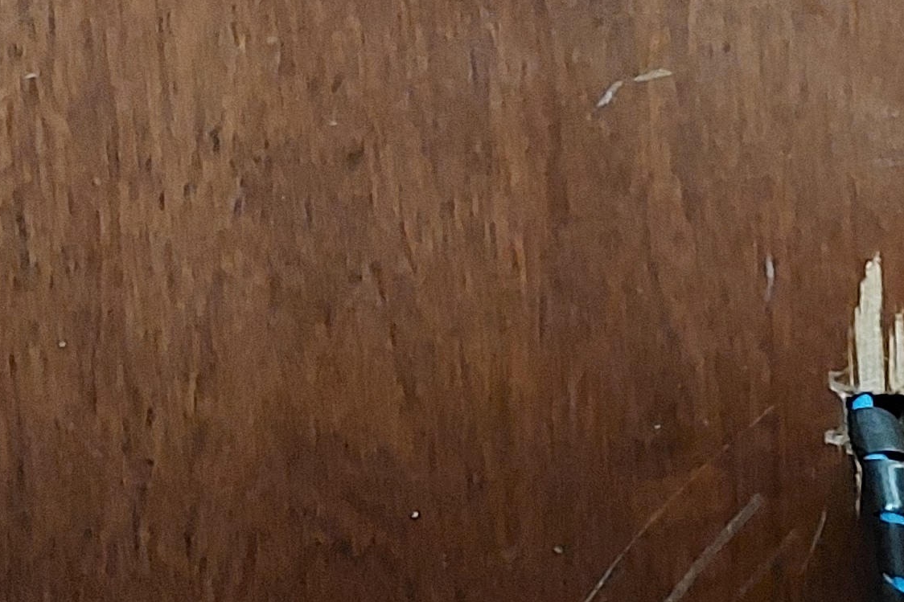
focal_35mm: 107
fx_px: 2686
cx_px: 1506
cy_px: 575
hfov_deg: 16.6
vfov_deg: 12.7
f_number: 1.8
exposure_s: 1/25
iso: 1600
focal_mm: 5.23
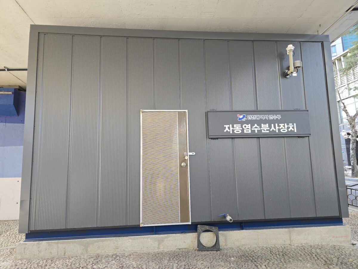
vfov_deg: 58.9
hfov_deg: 73.9
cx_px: 179
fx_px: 238
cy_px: 134
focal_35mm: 23
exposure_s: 1/180
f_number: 1.7
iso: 125
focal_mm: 6.3
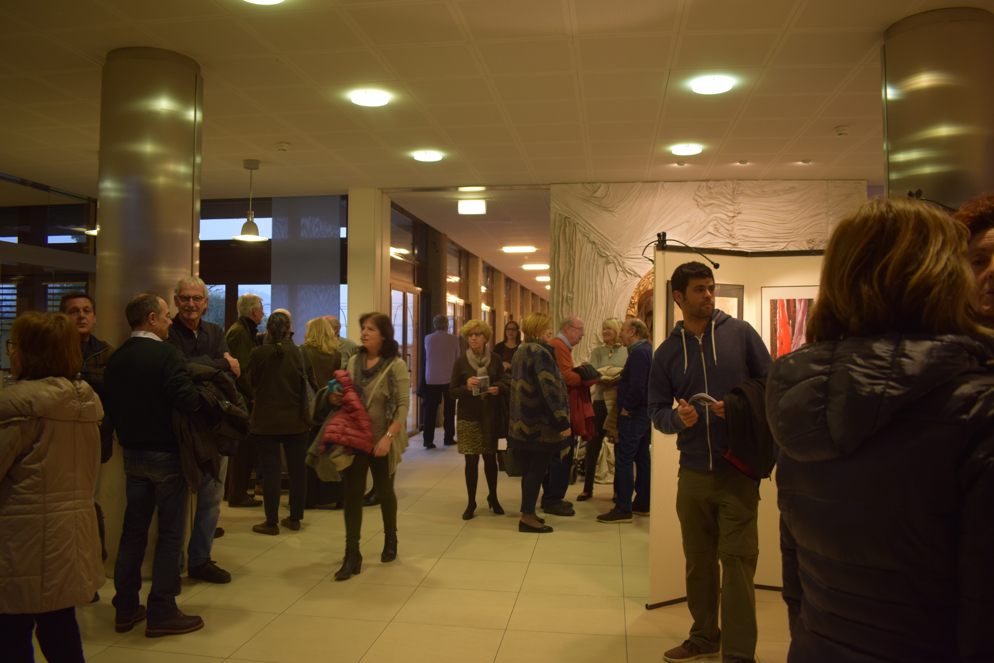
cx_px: 497
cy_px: 332
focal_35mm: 27
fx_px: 745
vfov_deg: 47.9
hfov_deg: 67.4
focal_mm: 18
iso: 500
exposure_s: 1/30
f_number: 3.5
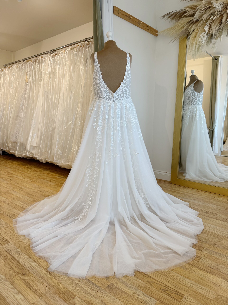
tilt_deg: -10.2
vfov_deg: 71.6
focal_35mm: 24
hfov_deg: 56.8
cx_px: 114
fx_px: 211
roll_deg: +0.2
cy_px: 152
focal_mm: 6.76
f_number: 1.78
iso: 80
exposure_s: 1/100
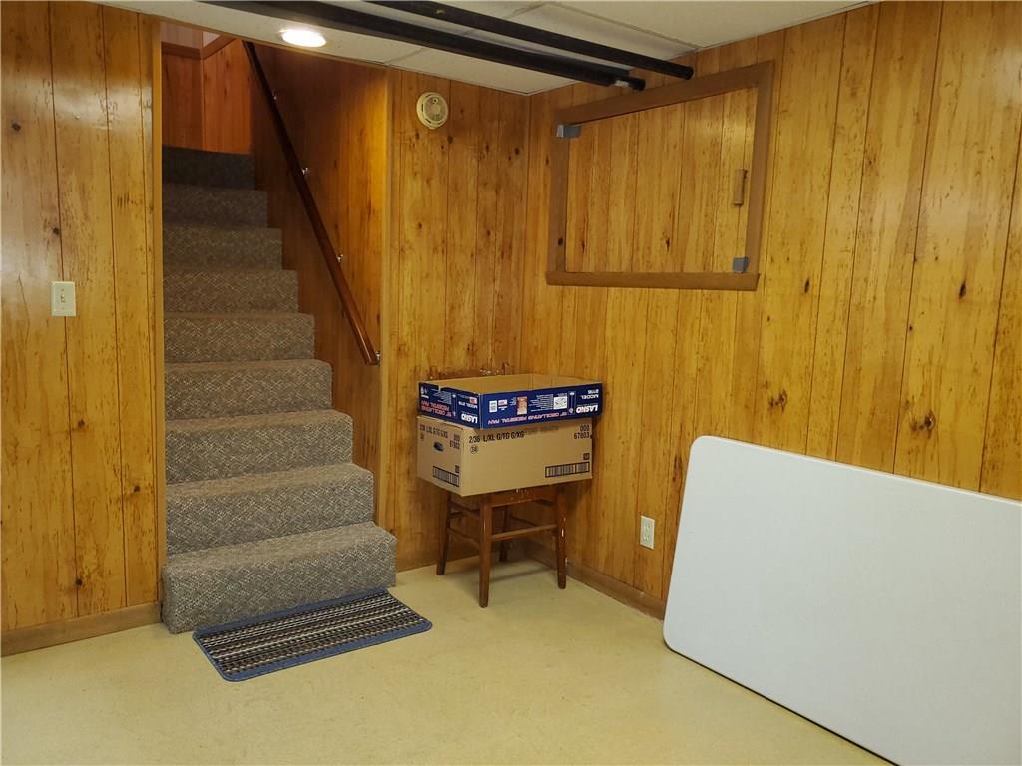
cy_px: 383
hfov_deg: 67.3
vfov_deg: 53.1
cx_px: 511
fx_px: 768
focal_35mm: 26
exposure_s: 1/24
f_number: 1.5
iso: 160
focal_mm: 4.3
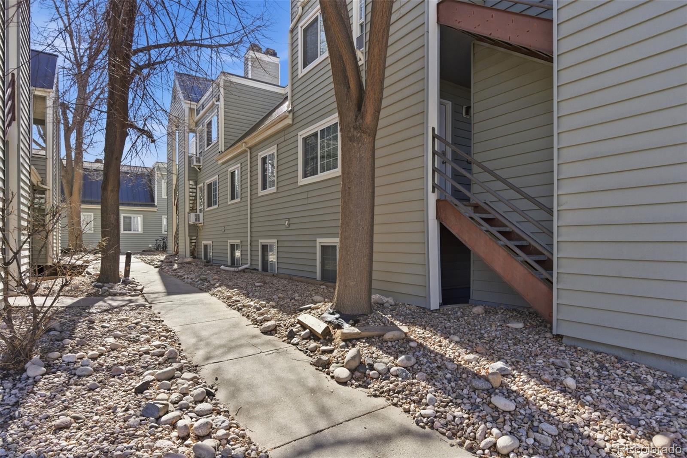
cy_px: 229
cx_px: 344
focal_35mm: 19
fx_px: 363
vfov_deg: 64.6
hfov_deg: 86.9
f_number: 8
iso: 500
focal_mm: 19
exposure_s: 1/1250
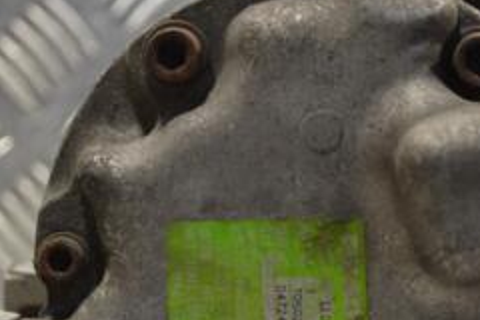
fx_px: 2200
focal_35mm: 165
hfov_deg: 12.4
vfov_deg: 8.3
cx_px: 342
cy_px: 216
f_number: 5.3
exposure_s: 1/60
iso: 450
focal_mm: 44
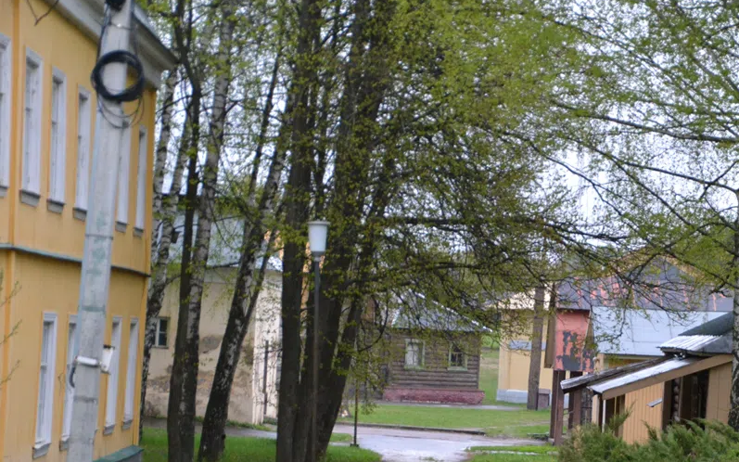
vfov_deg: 10.3
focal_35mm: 128
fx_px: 2571
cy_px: 297
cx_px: 423
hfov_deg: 16.4
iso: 1600
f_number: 5.3
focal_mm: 65
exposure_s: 1/500
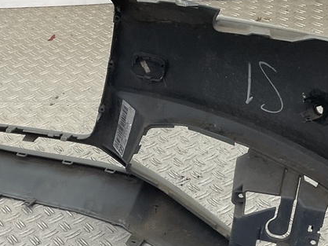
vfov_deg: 20.6
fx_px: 663
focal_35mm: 70
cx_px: 130
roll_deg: +8.2
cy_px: 219
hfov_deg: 27.7
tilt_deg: -35.7
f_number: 1.8
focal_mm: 3
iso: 32
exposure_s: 1/120
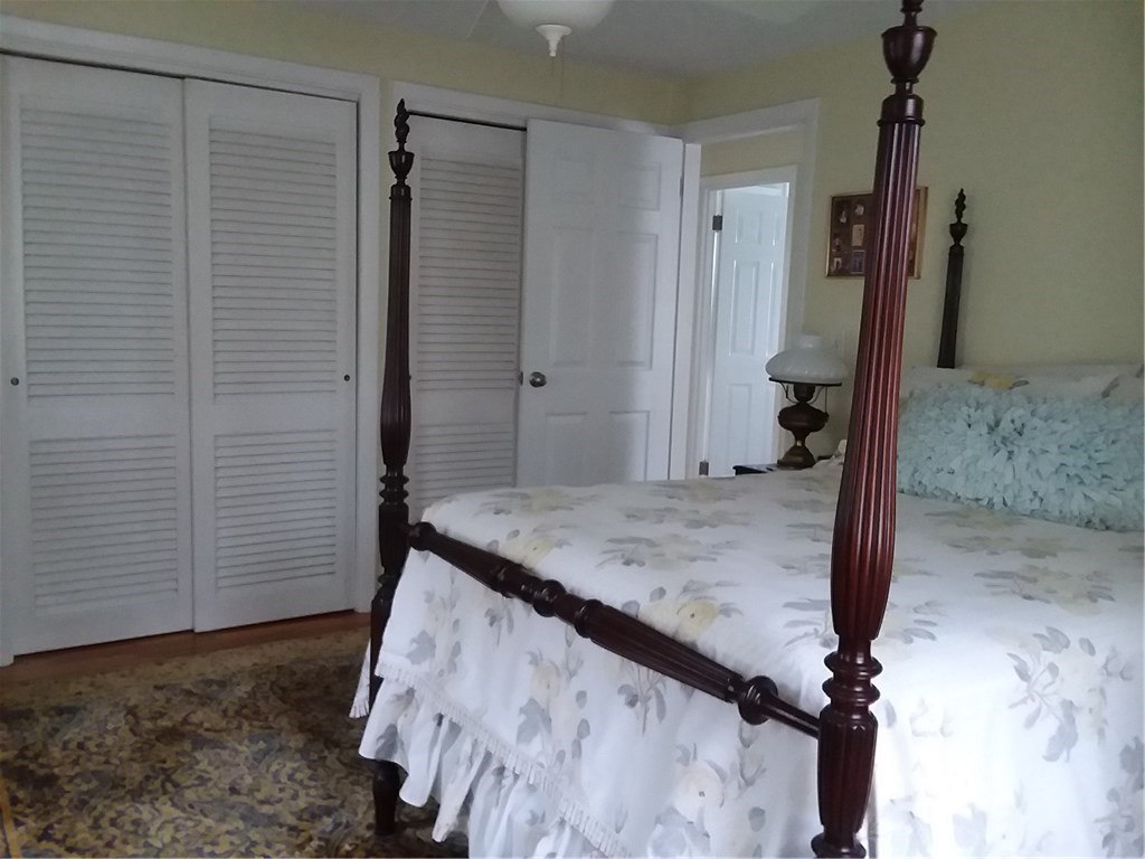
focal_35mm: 29
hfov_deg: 61.7
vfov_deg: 48.2
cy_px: 430
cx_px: 572
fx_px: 959
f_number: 1.9
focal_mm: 2.47
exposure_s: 1/17
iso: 200
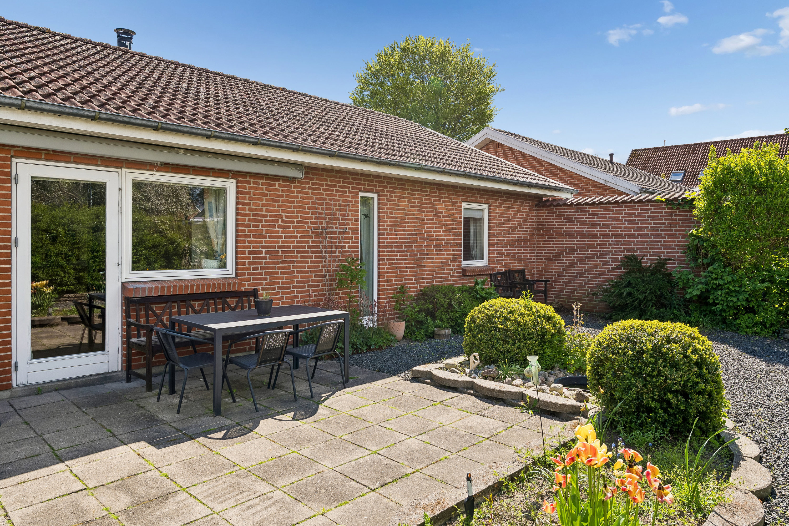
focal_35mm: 24
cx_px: 394
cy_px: 263
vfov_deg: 53.1
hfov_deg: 73.7
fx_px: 526
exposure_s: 1/320
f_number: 8
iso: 200
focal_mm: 24
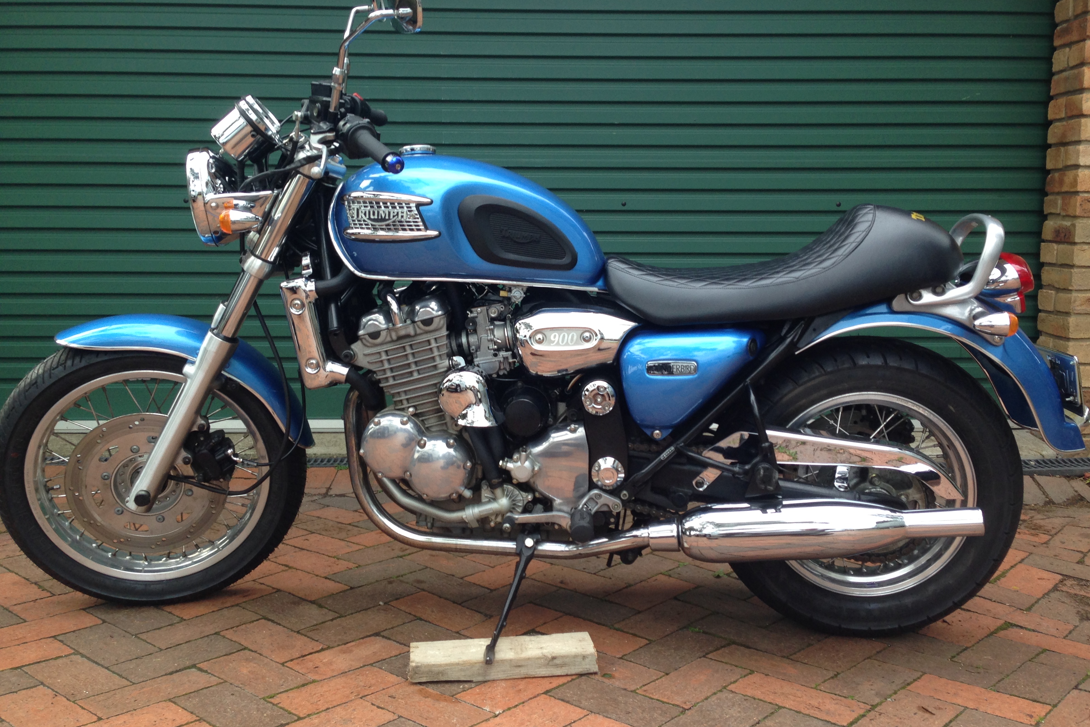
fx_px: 1060
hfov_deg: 54.4
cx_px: 555
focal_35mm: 35
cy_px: 335
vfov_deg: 37.8
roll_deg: -0.7
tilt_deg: -10.3
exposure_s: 1/120
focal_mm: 4.12
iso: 50
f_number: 2.4
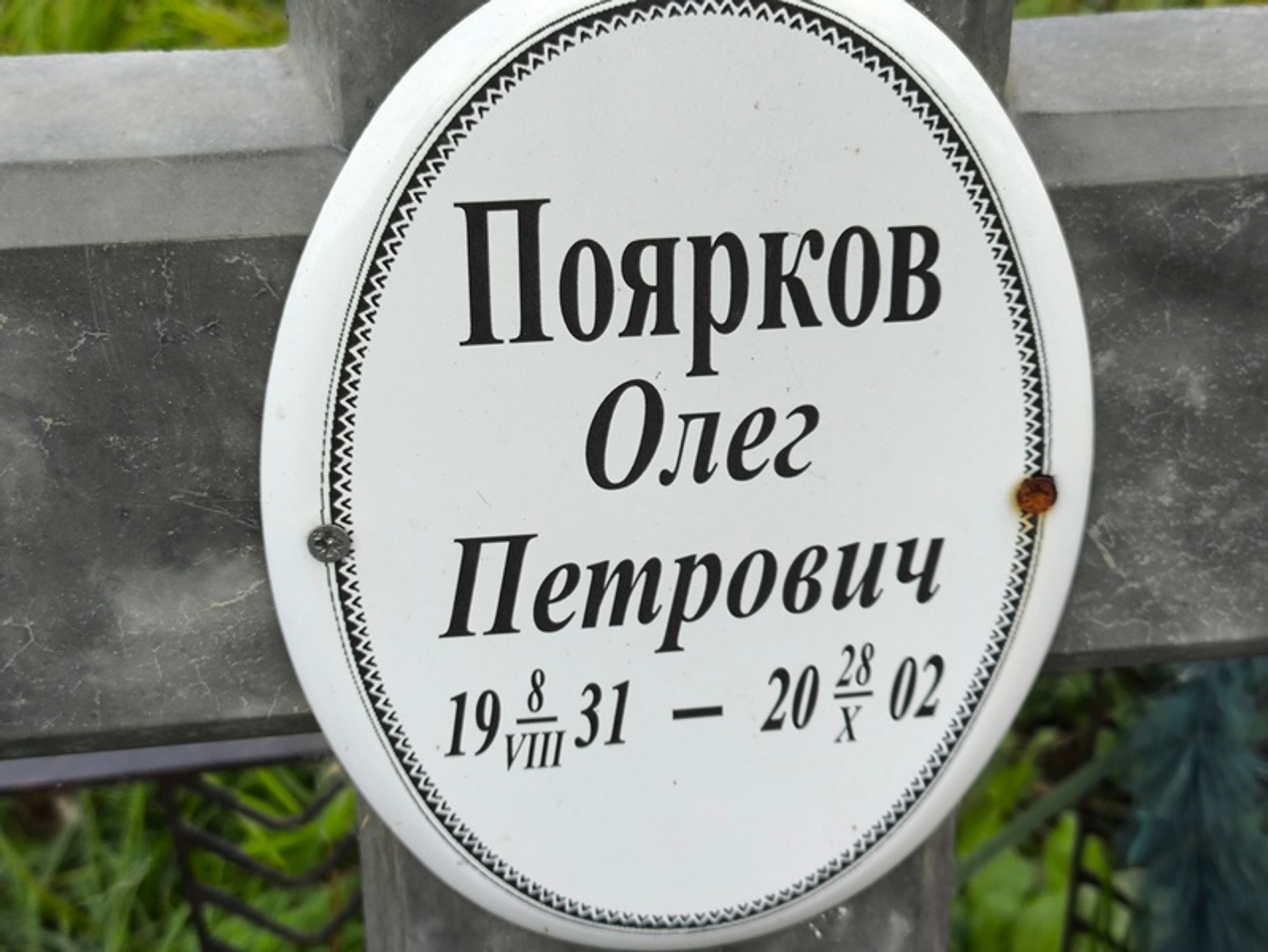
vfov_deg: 29.1
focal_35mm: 50
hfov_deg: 38.2
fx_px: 1832
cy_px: 476
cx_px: 634
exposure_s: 1/128
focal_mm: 4.71
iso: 50
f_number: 1.7
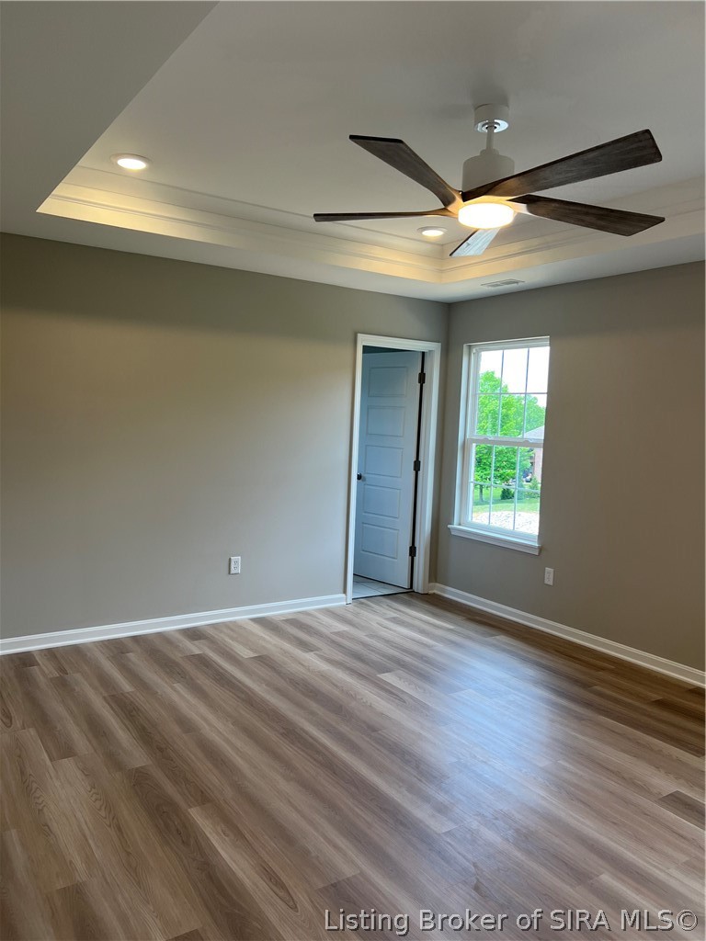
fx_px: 707
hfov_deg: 53.1
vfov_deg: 67.3
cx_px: 353
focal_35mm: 26
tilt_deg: -3.9
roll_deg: -1.9
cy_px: 470
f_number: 1.5
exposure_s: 1/162
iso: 50
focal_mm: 5.7
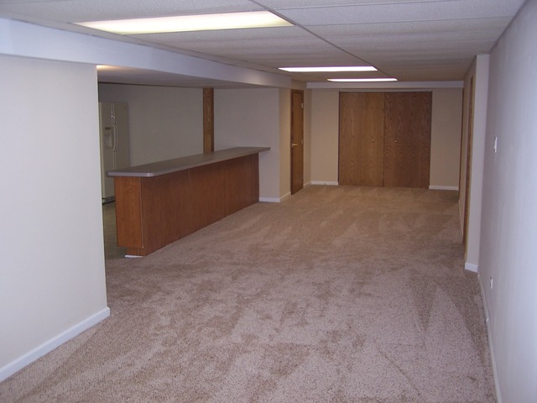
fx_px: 589
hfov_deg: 49.0
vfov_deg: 37.7
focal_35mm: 38
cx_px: 268
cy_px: 202
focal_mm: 6.3
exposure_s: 1/60
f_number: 2.8
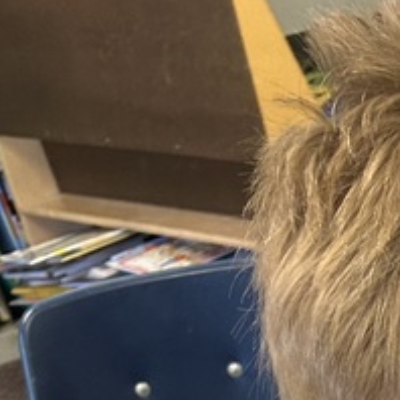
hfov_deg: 13.3
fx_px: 1556
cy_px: 1030
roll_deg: +6.3
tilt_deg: -40.9
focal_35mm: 119
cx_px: 709
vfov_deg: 11.5
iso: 100
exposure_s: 1/60
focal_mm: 5.7
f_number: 1.5
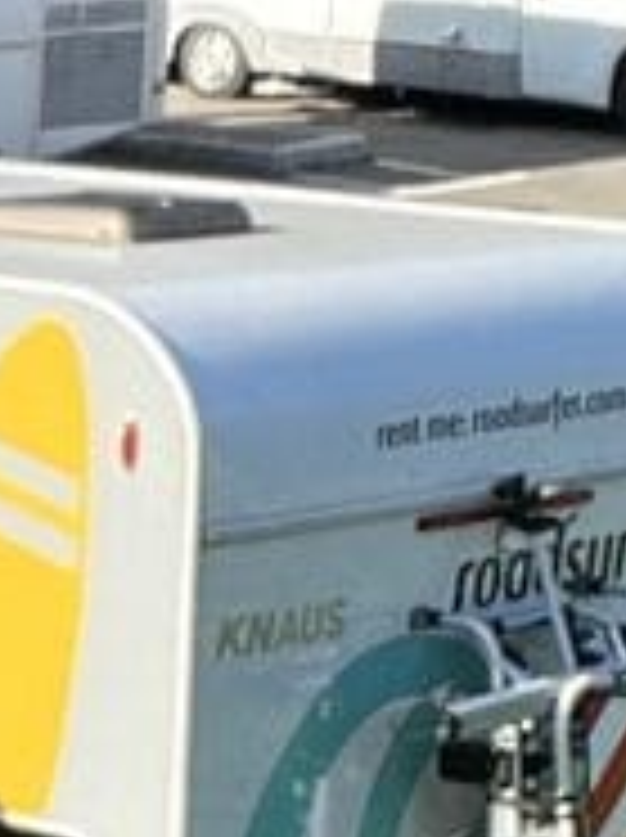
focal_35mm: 194
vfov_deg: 10.2
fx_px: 4689
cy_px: 531
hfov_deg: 7.4
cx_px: -585
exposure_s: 1/274
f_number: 2.2
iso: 32
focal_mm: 2.71
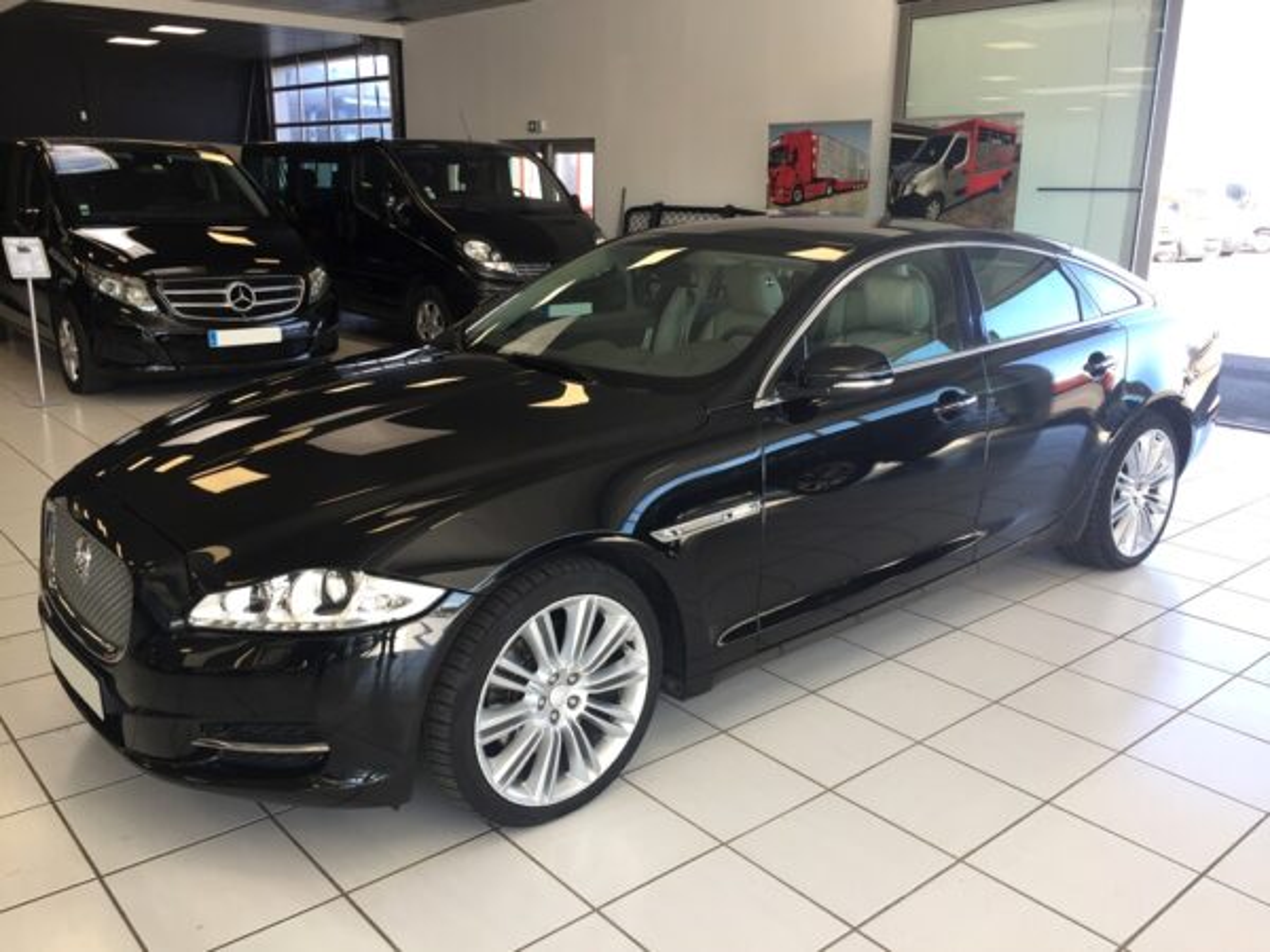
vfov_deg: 48.2
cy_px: 476
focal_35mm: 29
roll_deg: -2.2
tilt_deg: -15.4
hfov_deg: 61.7
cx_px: 635
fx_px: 1064
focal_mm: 4.15
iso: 32
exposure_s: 1/100
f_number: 2.2
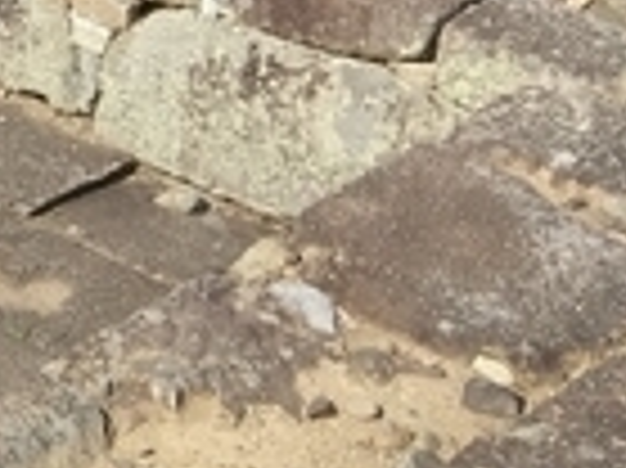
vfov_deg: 9.5
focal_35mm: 150
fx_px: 2710
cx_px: -536
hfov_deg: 12.0
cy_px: -302
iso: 100
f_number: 1.8
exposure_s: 1/2341
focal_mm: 4.58
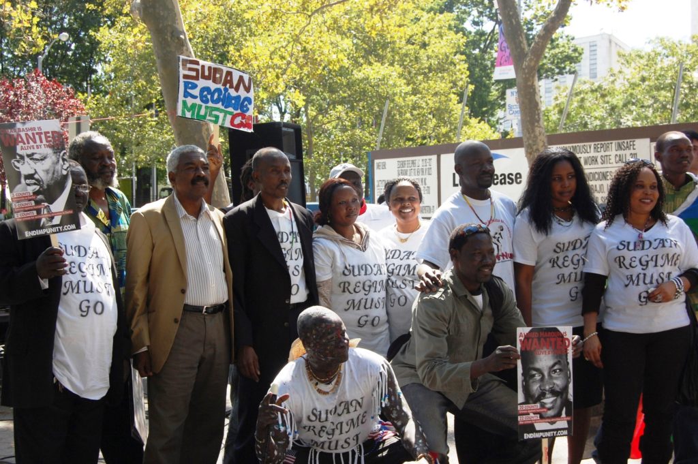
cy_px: 232
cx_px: 349
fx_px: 1017
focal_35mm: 52
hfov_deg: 37.9
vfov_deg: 25.7
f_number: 6.3
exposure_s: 1/160
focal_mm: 35
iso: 200
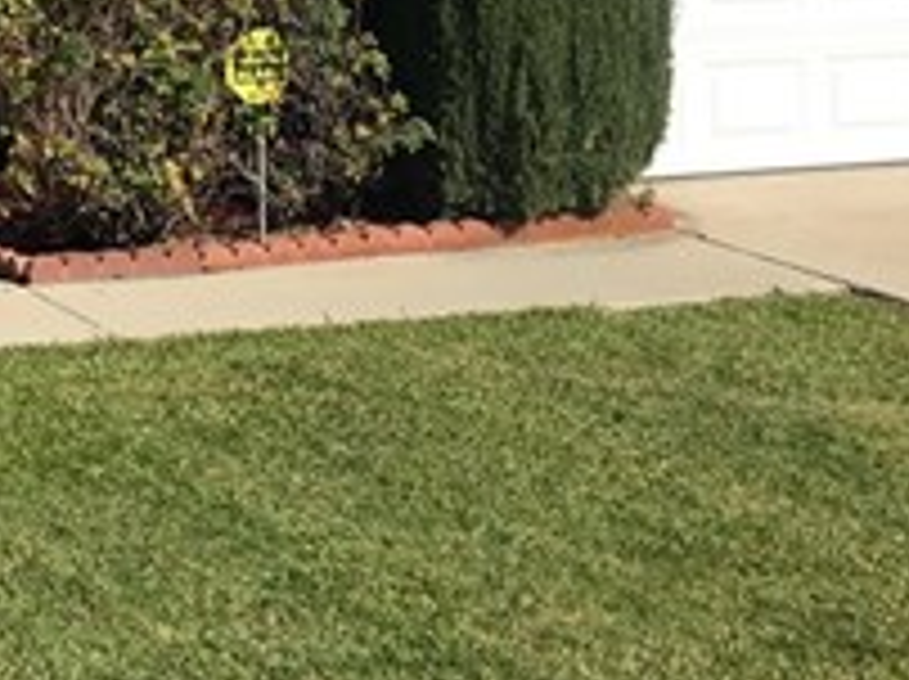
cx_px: -81
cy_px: -95
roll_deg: +1.0
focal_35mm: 92
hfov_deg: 20.4
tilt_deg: -1.4
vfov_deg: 15.5
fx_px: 2413
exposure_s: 1/1603
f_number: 2.2
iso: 25
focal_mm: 4.15
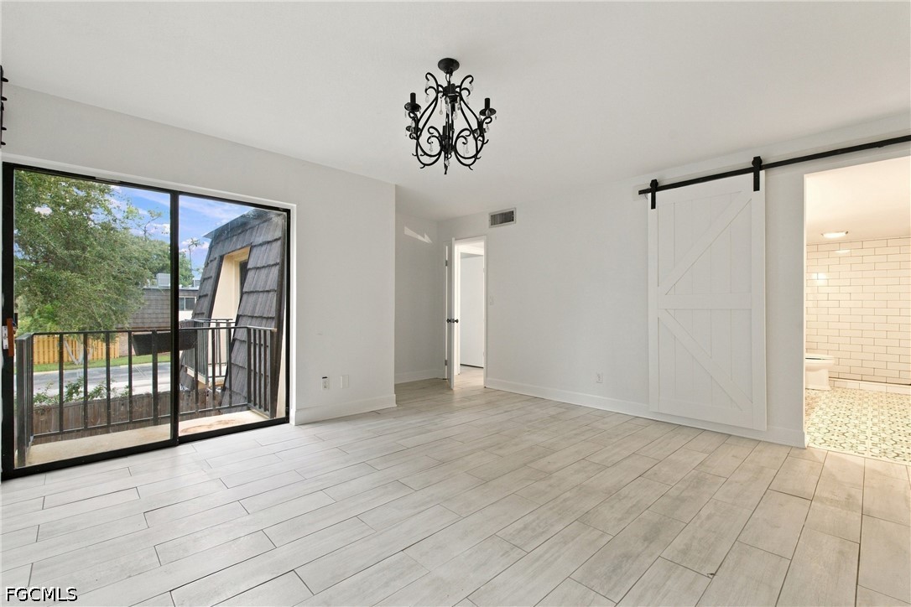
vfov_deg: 73.7
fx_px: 405
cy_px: 304
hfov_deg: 96.7
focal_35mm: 16
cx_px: 456
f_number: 8
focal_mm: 16
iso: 1600
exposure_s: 1/10
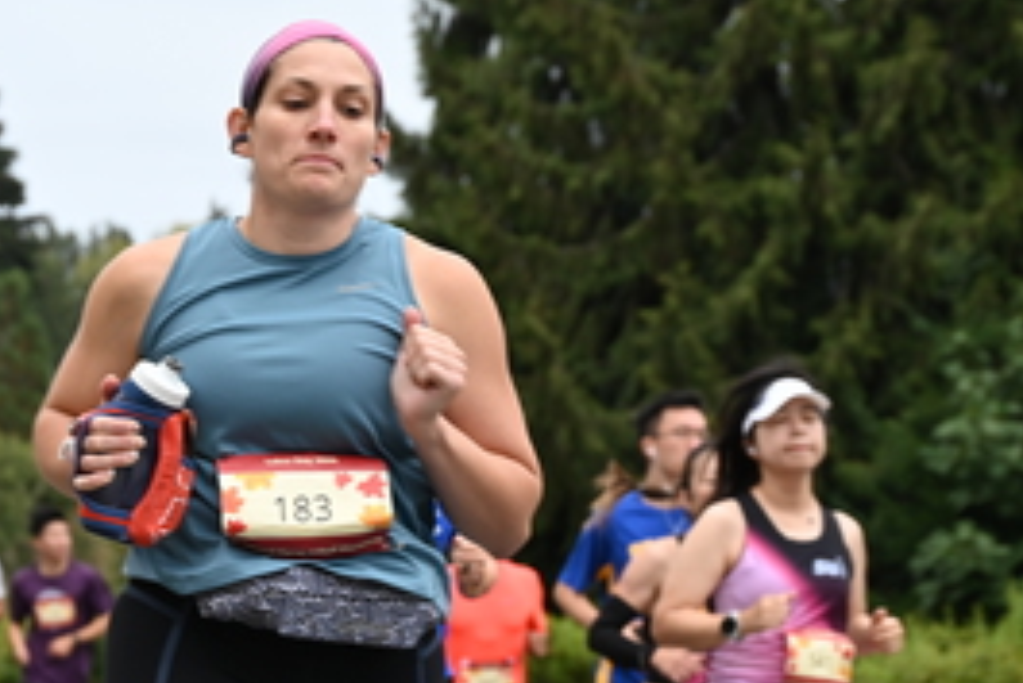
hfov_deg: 10.9
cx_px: 355
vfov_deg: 7.3
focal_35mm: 189
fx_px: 5373
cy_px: 581
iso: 450
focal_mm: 91
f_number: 6.3
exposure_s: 1/125
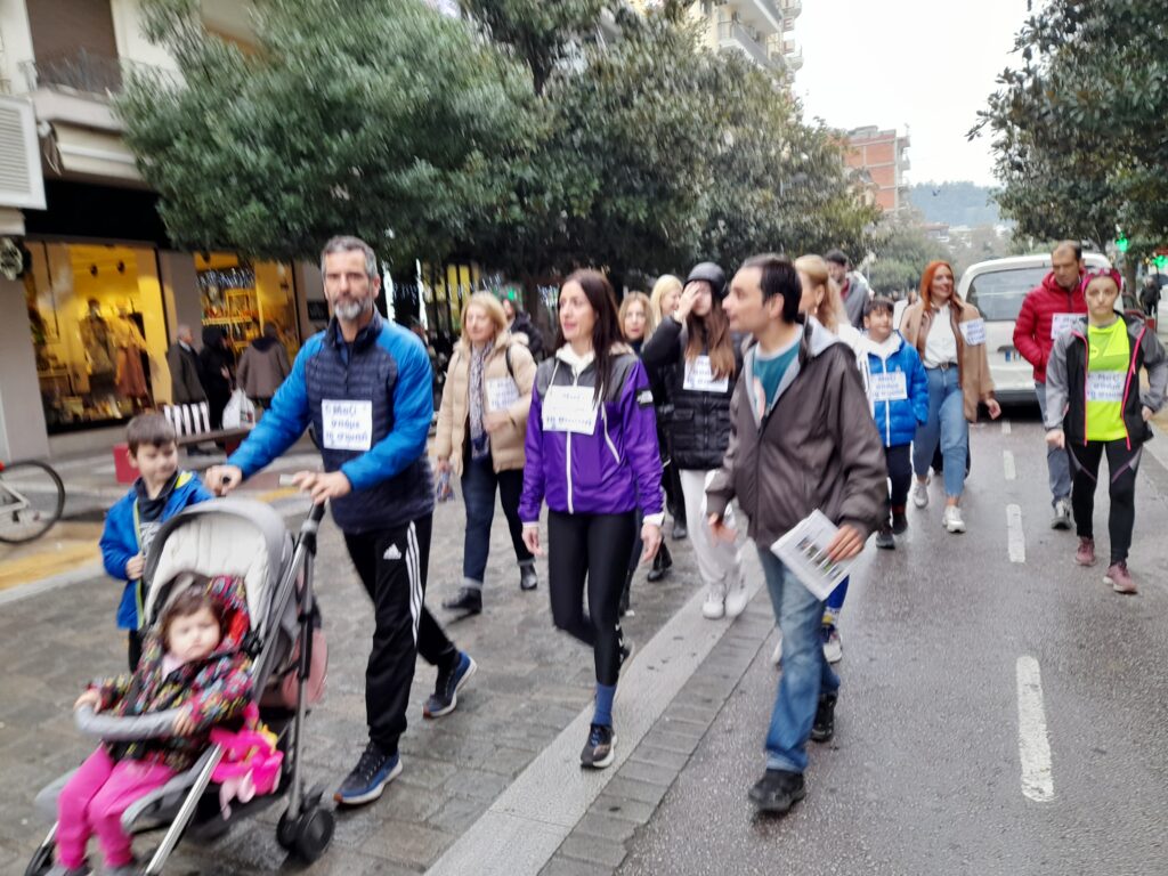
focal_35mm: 25
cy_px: 438
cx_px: 584
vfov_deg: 54.9
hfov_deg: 69.4
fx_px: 844
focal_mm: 4.6
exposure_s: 1/50
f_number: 2
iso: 40
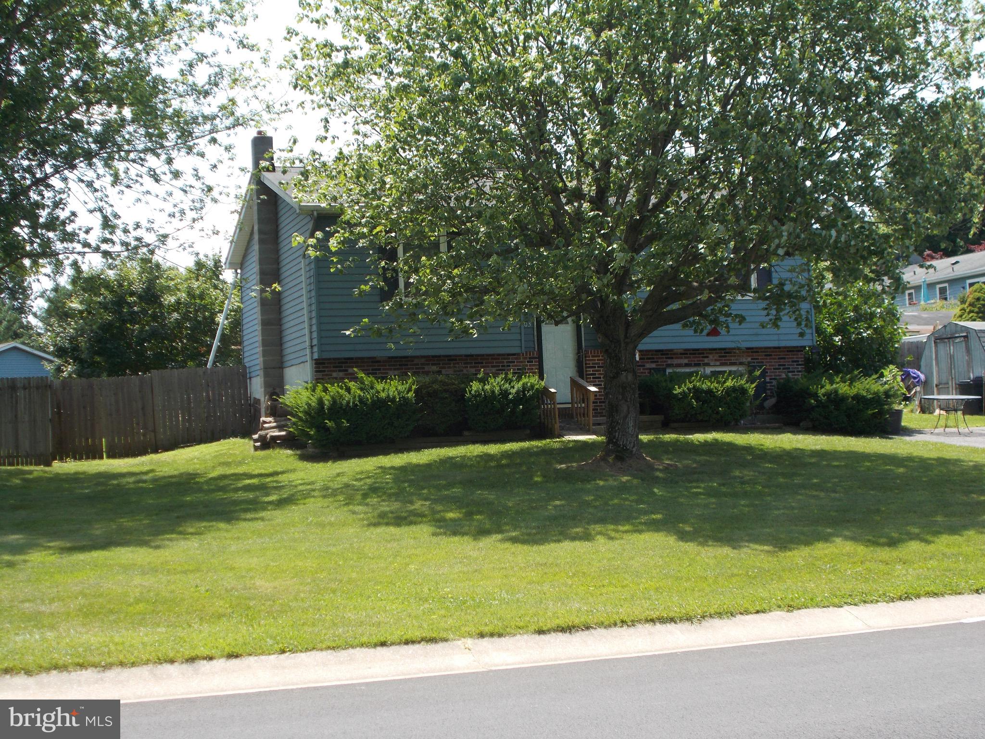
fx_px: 1423
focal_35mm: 50
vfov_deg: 29.1
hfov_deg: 38.2
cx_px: 492
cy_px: 370
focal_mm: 9
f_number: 4.5
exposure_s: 1/250
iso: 80
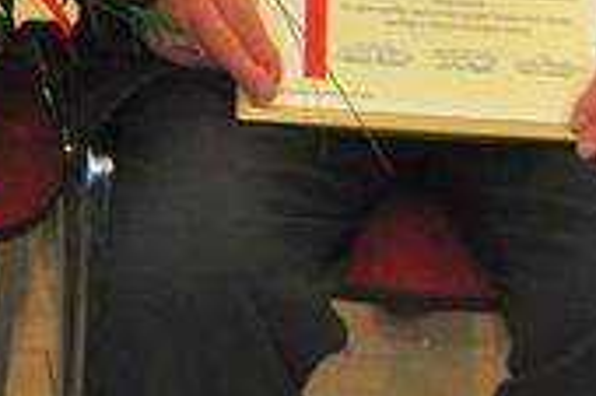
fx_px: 3291
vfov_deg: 6.4
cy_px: -701
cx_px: -165
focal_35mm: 199
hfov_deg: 10.1
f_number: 4
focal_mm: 22
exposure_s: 1/15
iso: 800
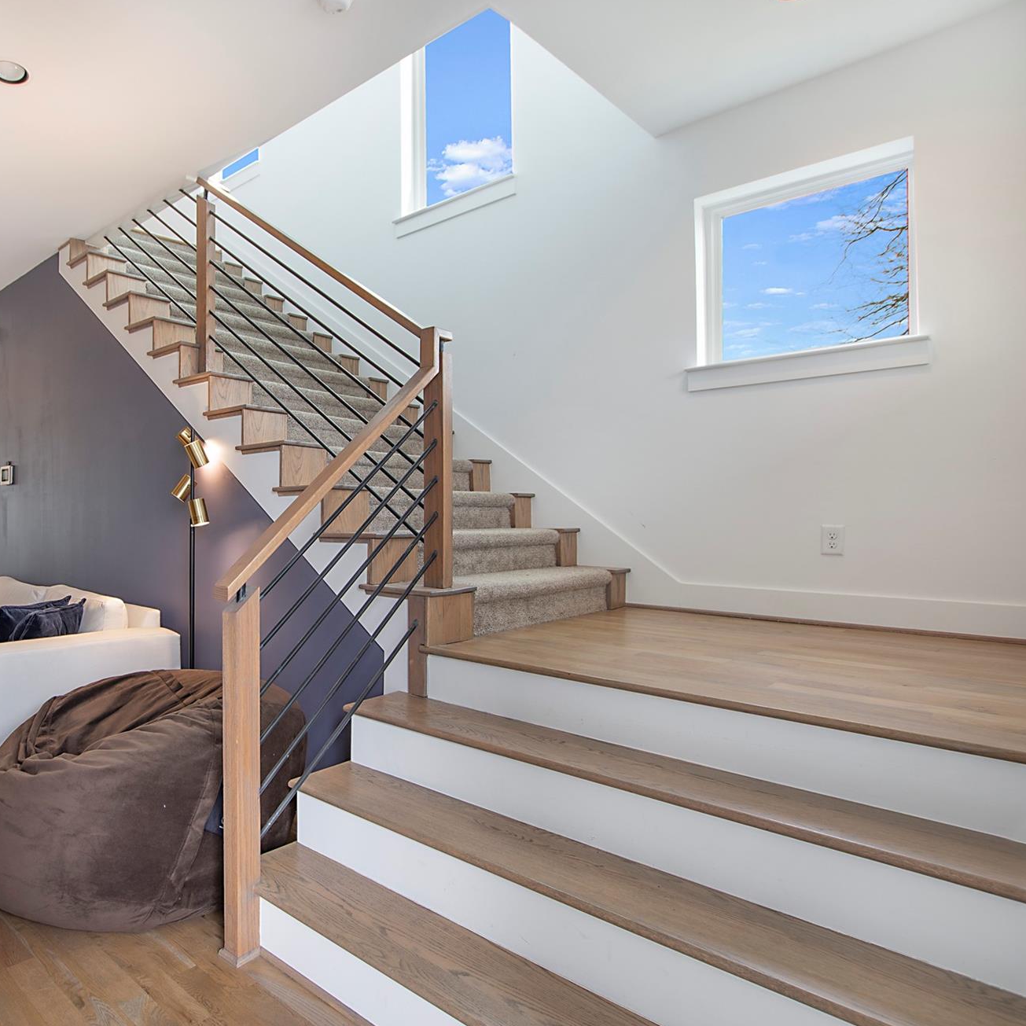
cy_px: 507
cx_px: 254
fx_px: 671
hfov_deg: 69.8
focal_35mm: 20
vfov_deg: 74.8
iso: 100
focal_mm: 10
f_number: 5.6
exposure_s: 1/13
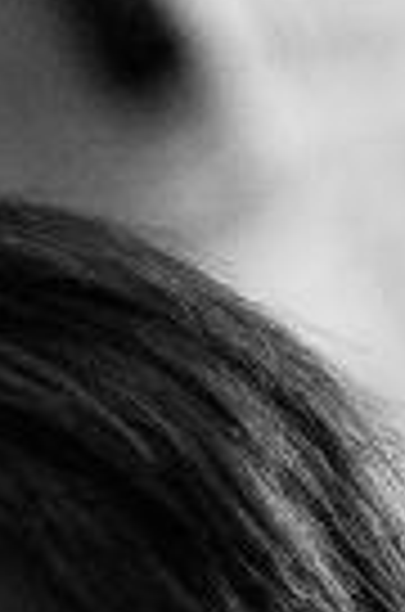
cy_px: 1116
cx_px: -117
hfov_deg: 4.6
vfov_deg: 6.8
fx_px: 5051
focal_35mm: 298
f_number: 2
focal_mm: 35
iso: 640
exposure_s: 1/180
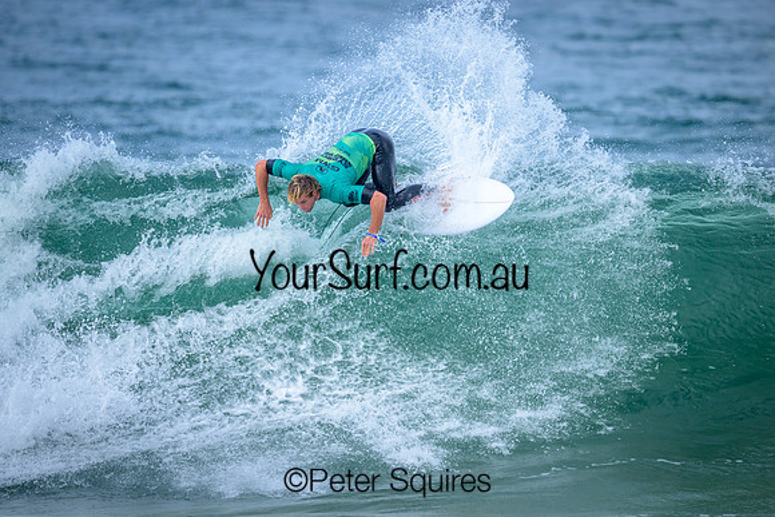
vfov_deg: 1.7
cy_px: 258
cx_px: 388
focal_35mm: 800
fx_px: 17225
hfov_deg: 2.6
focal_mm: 800
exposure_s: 1/2000
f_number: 6.3
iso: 640
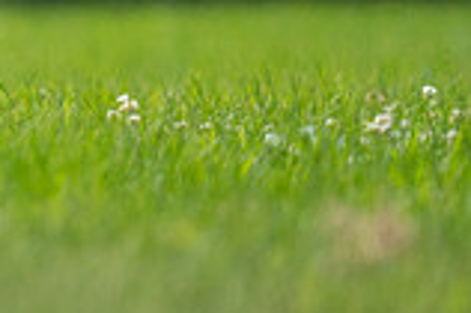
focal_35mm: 2209
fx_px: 28871
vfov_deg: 0.6
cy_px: -94
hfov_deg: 0.9
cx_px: -391
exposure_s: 1/4000
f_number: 6.3
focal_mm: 600
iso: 1600
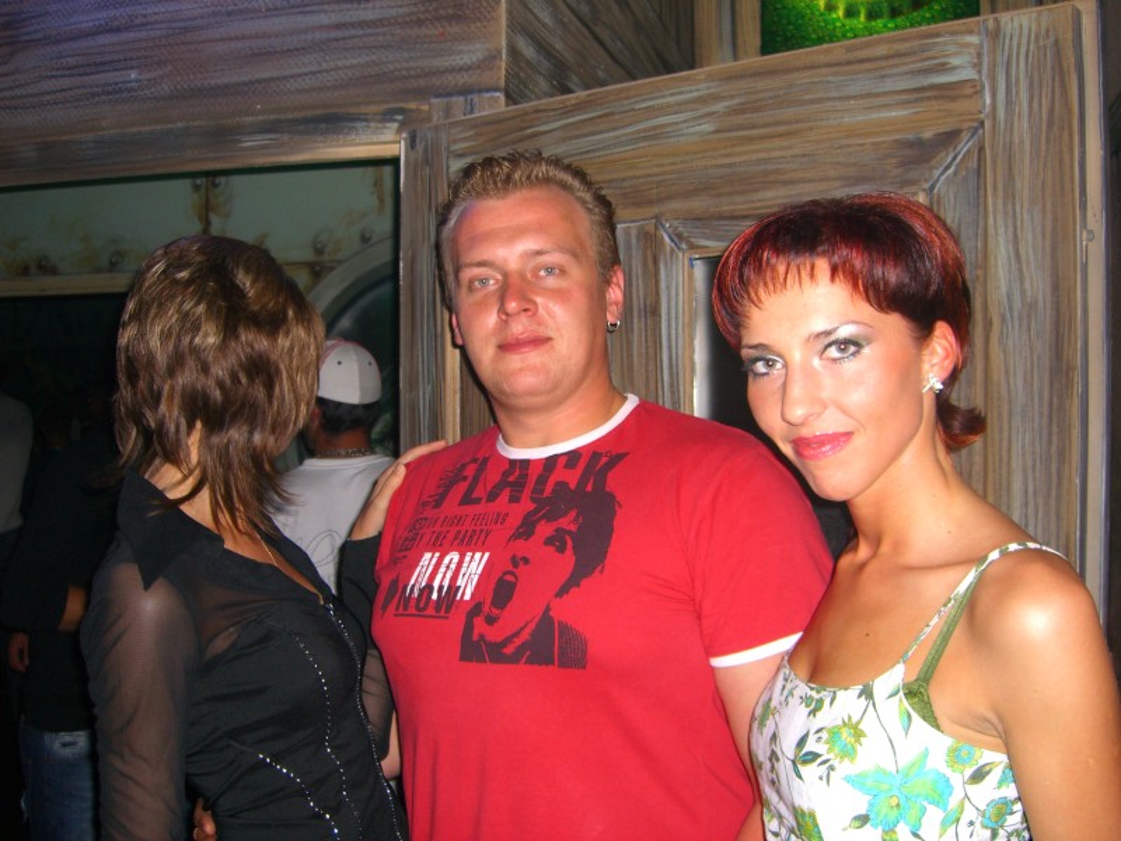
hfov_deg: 49.0
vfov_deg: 37.7
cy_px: 420
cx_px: 560
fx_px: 1231
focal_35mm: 38
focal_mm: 7.9
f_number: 2.8
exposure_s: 1/60
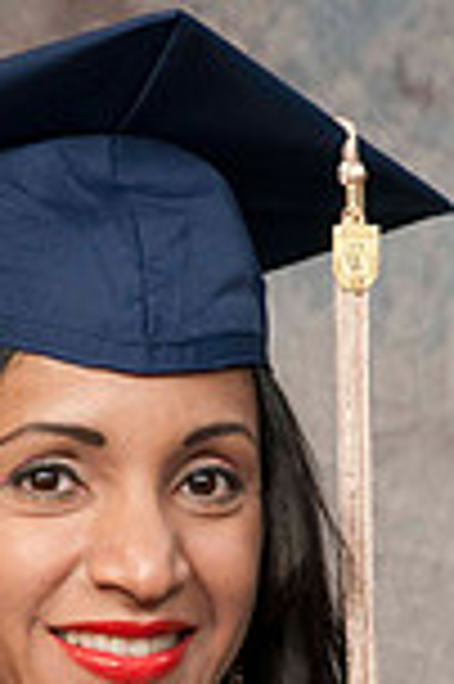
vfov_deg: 6.2
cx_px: 88
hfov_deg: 4.1
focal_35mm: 332
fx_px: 6294
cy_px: 760
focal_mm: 75
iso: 200
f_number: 5.6
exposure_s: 1/125
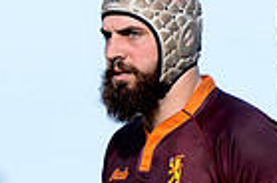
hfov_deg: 3.0
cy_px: 311
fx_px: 5297
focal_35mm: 690
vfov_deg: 2.0
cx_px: 261
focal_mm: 165
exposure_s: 1/2500
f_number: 4
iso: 500
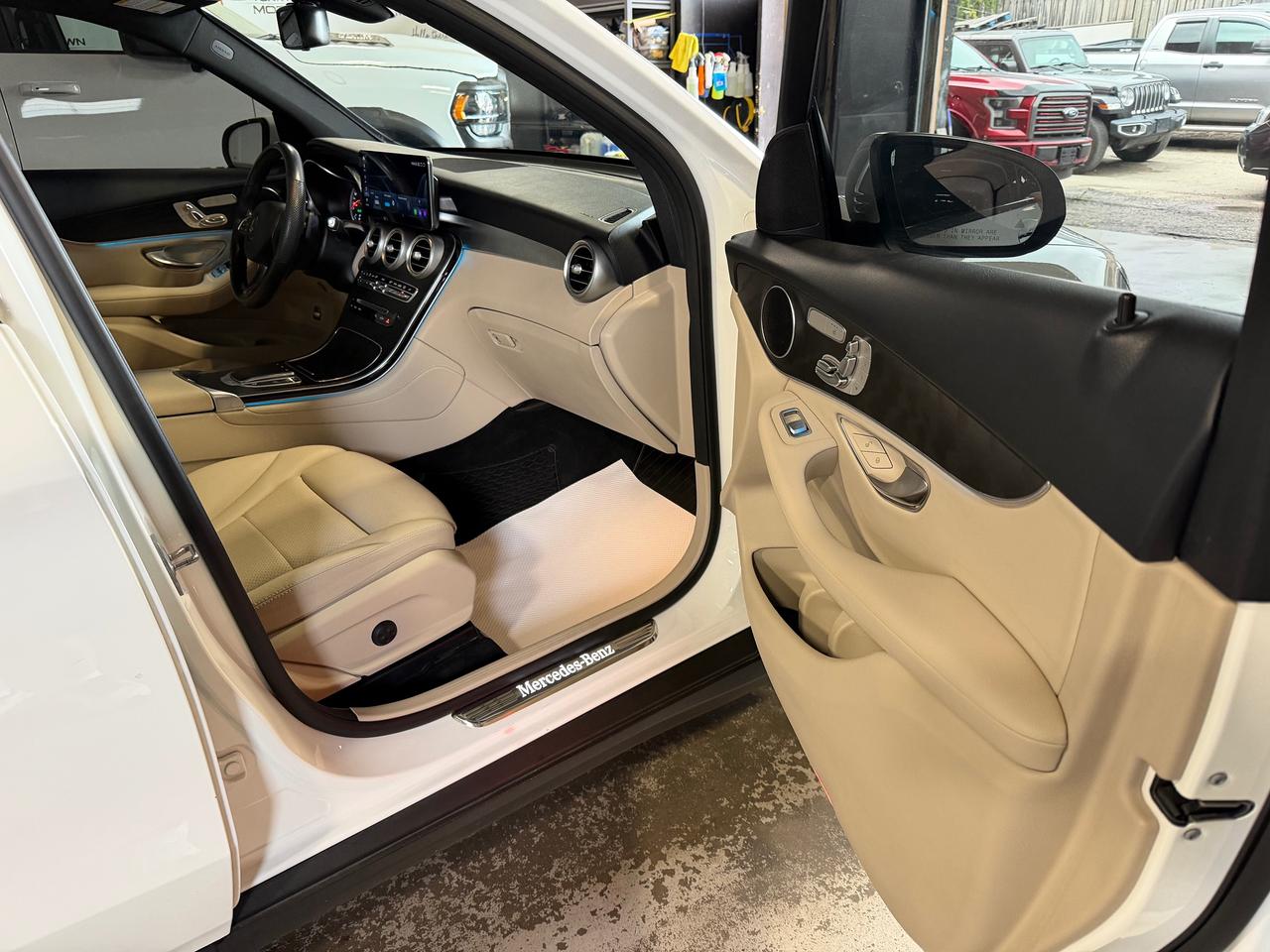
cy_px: 476
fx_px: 881
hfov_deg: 71.6
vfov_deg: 56.8
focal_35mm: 24
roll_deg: +2.1
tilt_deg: -23.9
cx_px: 635
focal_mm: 6.76
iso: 250
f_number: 1.78
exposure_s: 1/60
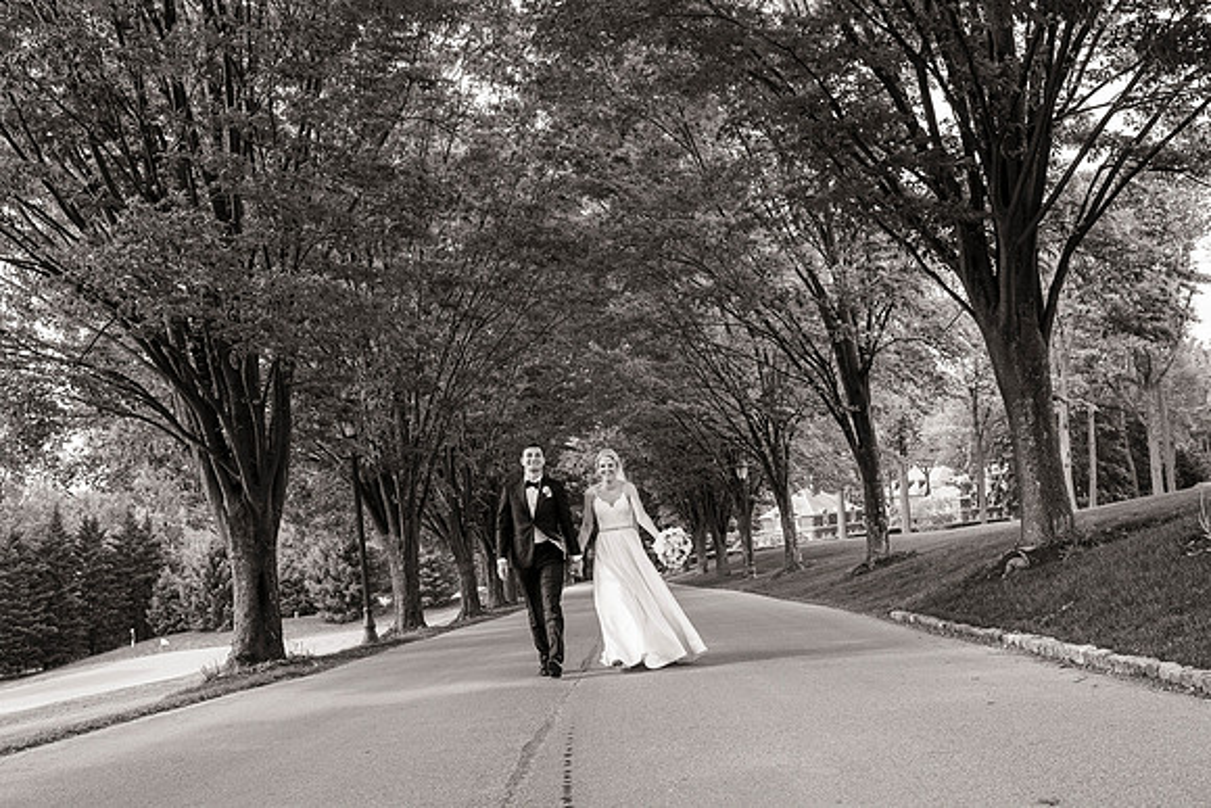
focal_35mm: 35
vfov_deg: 37.9
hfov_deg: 54.4
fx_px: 1178
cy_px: 404
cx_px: 606
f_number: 5.6
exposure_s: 1/640
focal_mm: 35
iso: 800
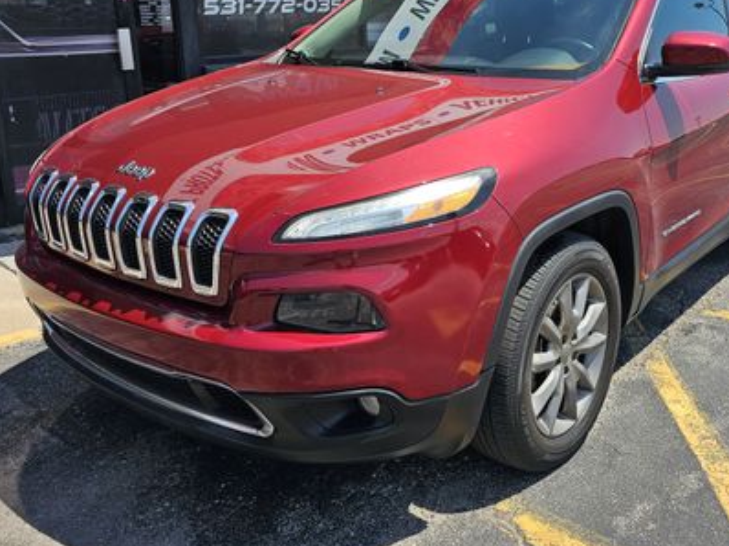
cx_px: 434
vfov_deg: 38.6
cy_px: 236
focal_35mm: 37
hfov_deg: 49.9
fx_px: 779
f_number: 1.7
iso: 10
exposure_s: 1/563
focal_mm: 6.3
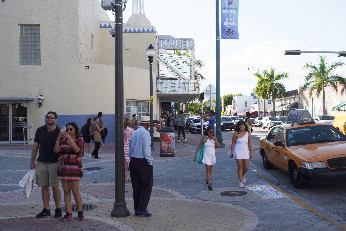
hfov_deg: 48.5
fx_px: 384
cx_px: 173
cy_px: 116
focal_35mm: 40
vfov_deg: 33.4
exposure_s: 1/100
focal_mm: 40
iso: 400
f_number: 25
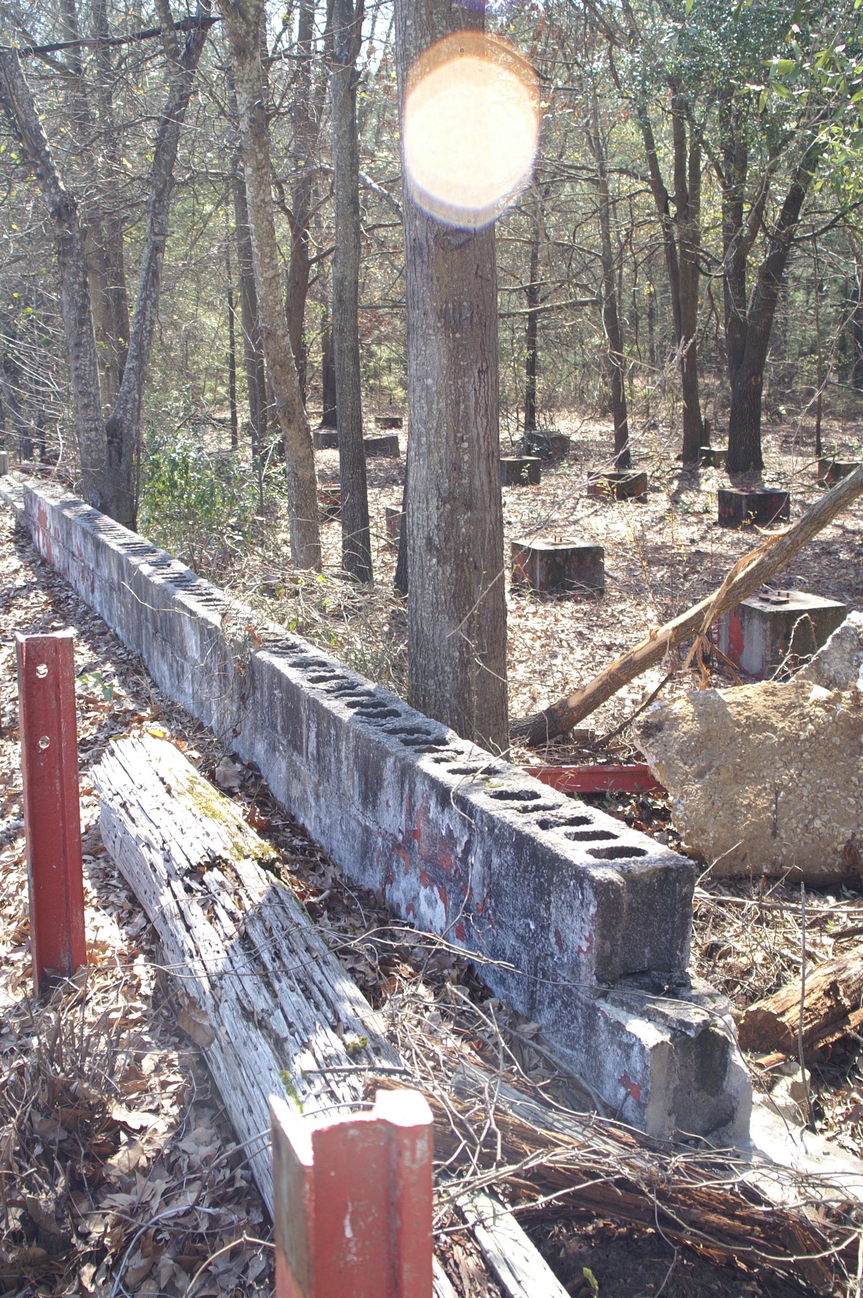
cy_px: 649
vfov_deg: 46.4
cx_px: 432
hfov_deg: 31.8
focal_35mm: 42
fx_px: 1513
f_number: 5.6
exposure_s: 1/60
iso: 100
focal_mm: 28
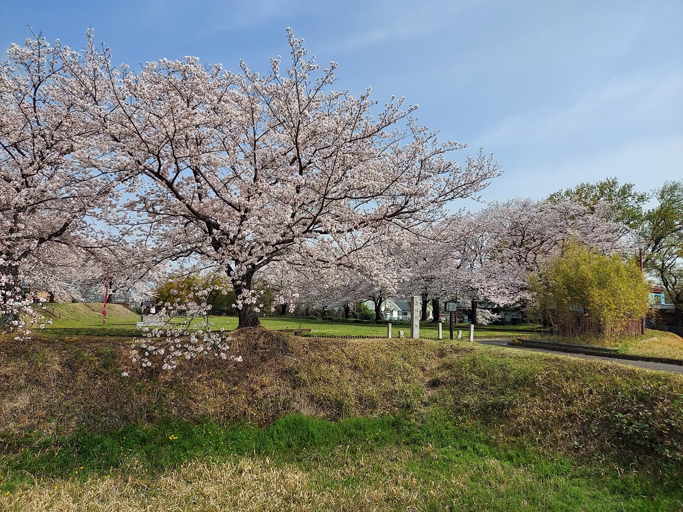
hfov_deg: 69.4
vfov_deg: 54.9
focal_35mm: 25
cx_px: 342
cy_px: 256
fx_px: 493
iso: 50
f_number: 2
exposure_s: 1/1497
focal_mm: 4.6
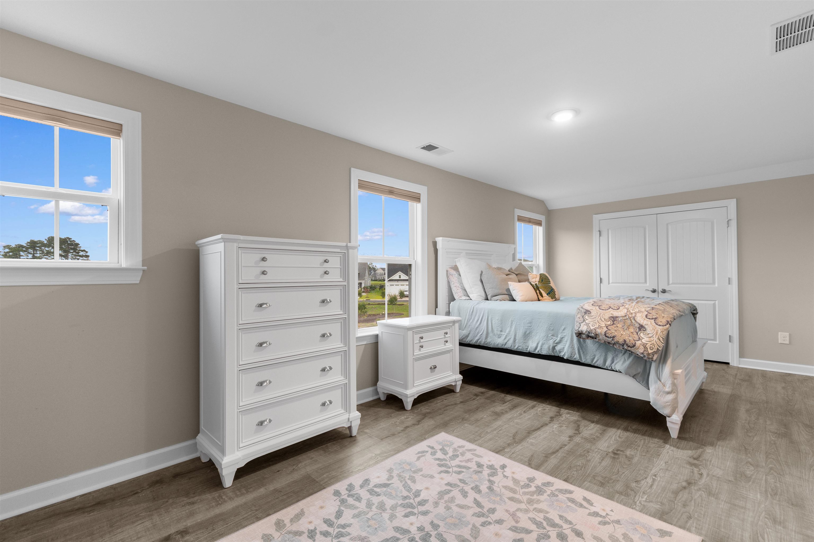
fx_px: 339
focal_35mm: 15
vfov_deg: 77.3
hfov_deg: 100.4
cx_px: 407
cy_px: 271
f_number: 4.5
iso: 100
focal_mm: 10
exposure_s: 1/6
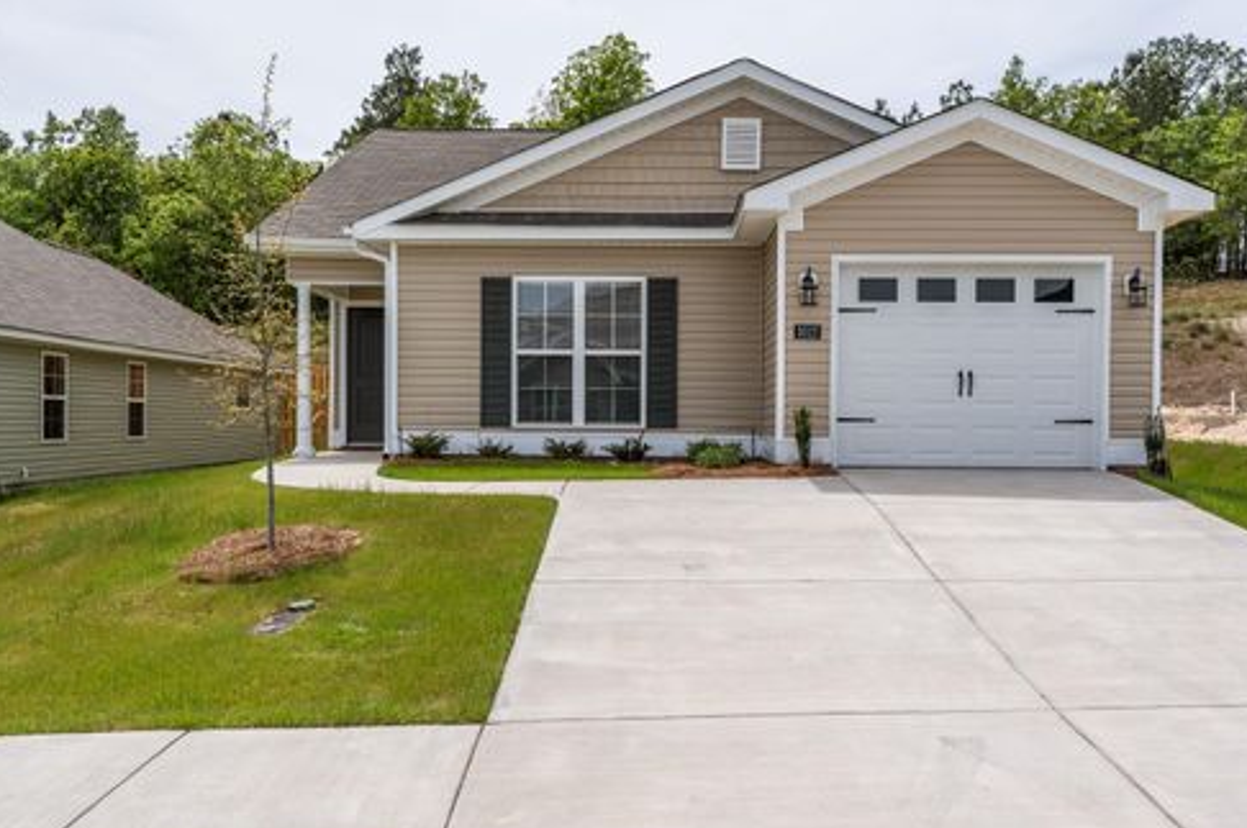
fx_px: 1229
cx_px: 629
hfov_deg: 53.8
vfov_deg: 37.3
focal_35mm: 36
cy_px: 422
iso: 400
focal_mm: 34.5
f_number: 8
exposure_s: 1/1600
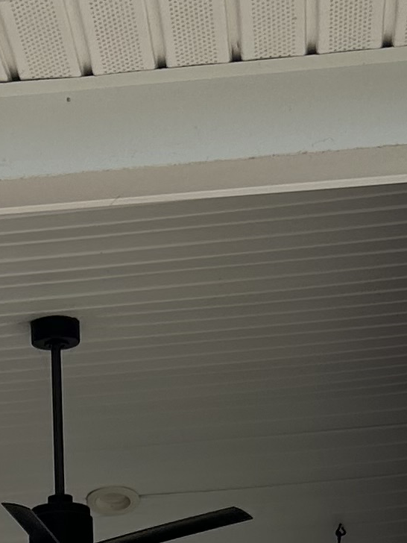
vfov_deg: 12.0
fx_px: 2257
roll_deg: +1.8
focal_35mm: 144
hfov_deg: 10.2
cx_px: 22
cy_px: 1128
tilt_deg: -1.7
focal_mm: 5.7
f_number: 1.5
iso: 50
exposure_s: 1/2994
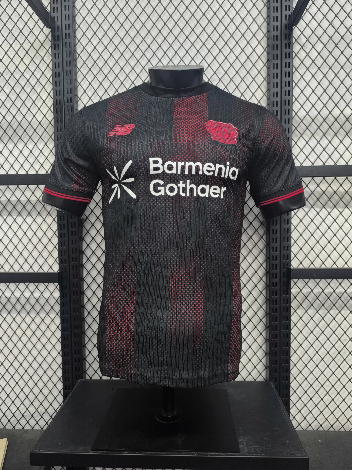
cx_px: 176
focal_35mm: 23
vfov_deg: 73.9
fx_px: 312
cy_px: 235
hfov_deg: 58.9
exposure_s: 1/50
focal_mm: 6.14
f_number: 1.65
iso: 500
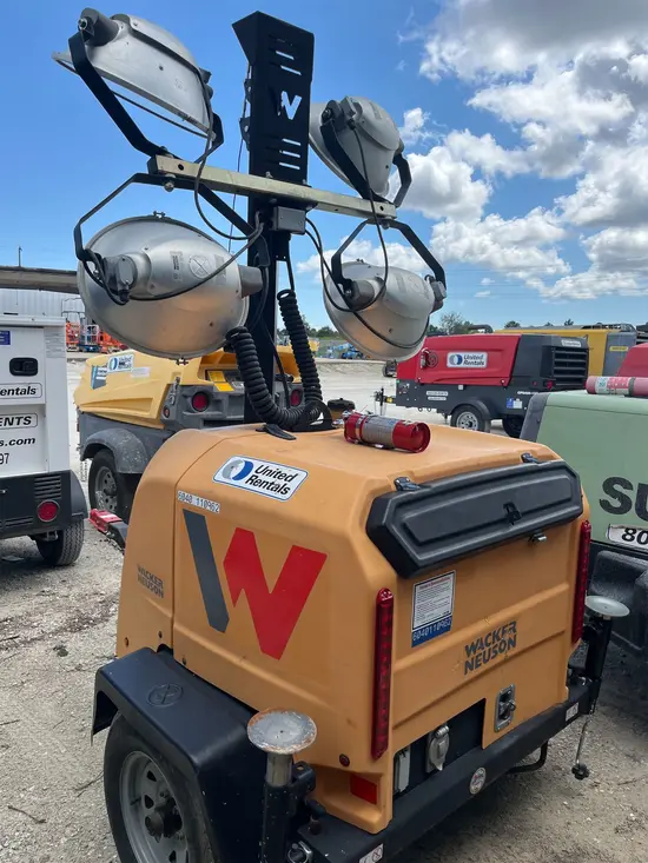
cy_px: 432
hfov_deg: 53.1
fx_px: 649
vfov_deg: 67.3
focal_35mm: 26
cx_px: 324
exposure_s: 1/2222
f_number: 1.6
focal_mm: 5.1
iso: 50
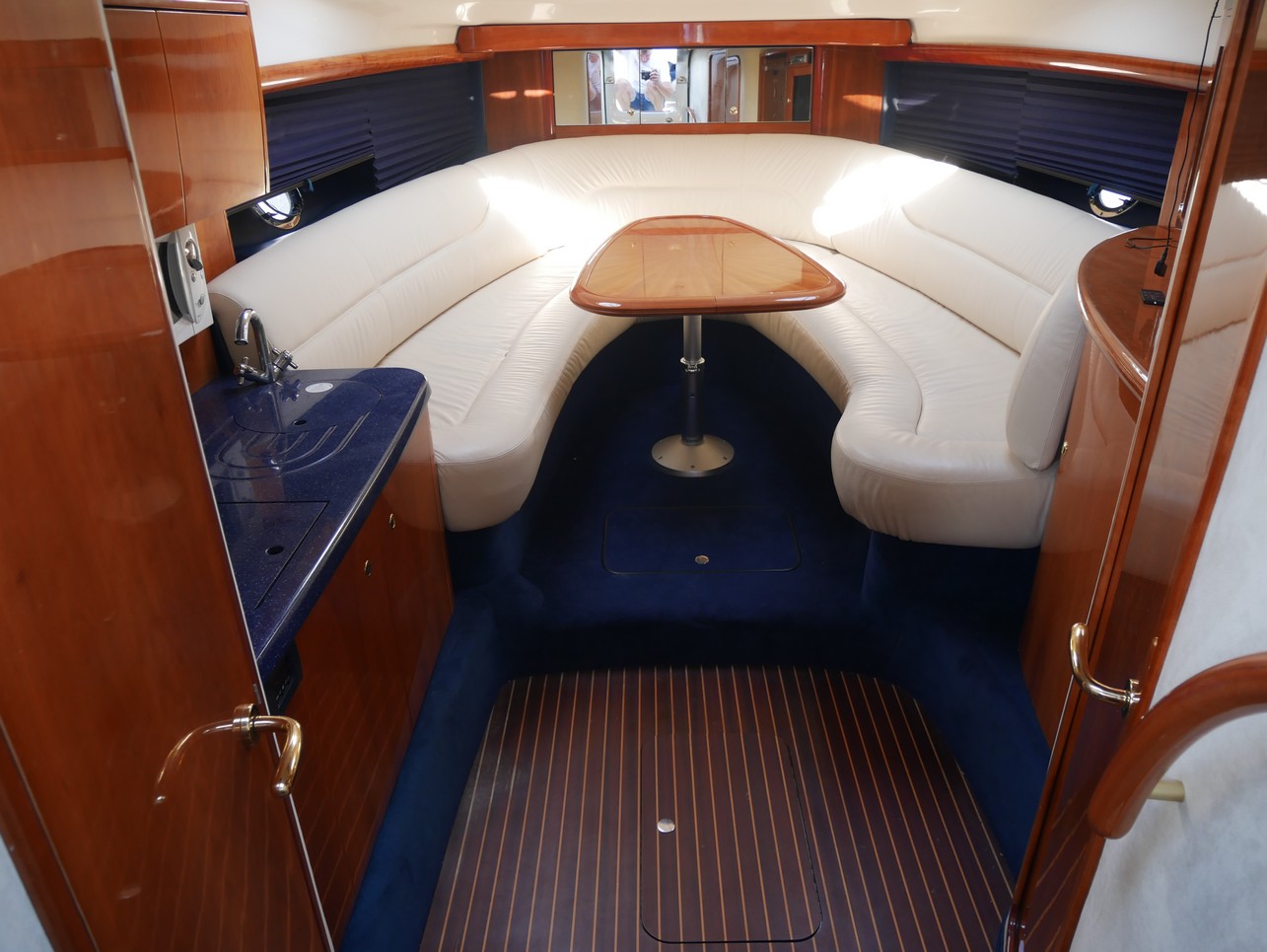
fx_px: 879
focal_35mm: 24
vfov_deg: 56.9
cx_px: 634
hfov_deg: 71.6
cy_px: 476
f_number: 3.5
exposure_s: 1/60
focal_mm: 12
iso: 320
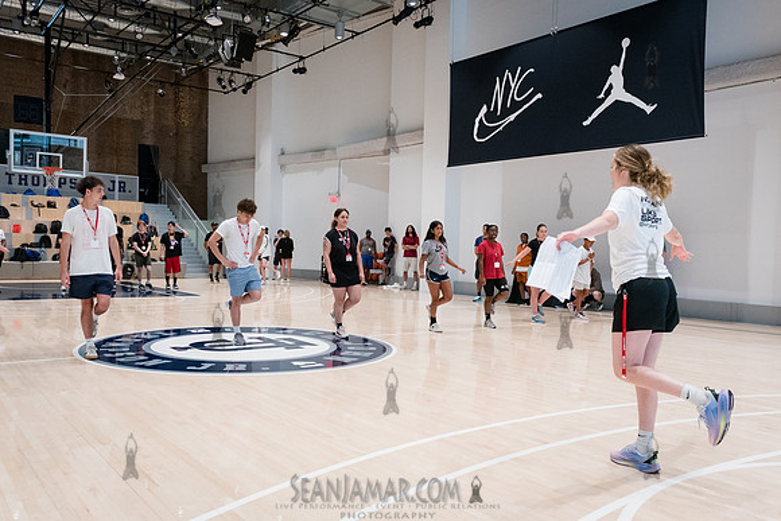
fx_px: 624
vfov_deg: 45.3
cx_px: 353
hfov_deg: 63.9
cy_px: 276
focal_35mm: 29
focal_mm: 24
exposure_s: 1/500
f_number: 3.5
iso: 5000
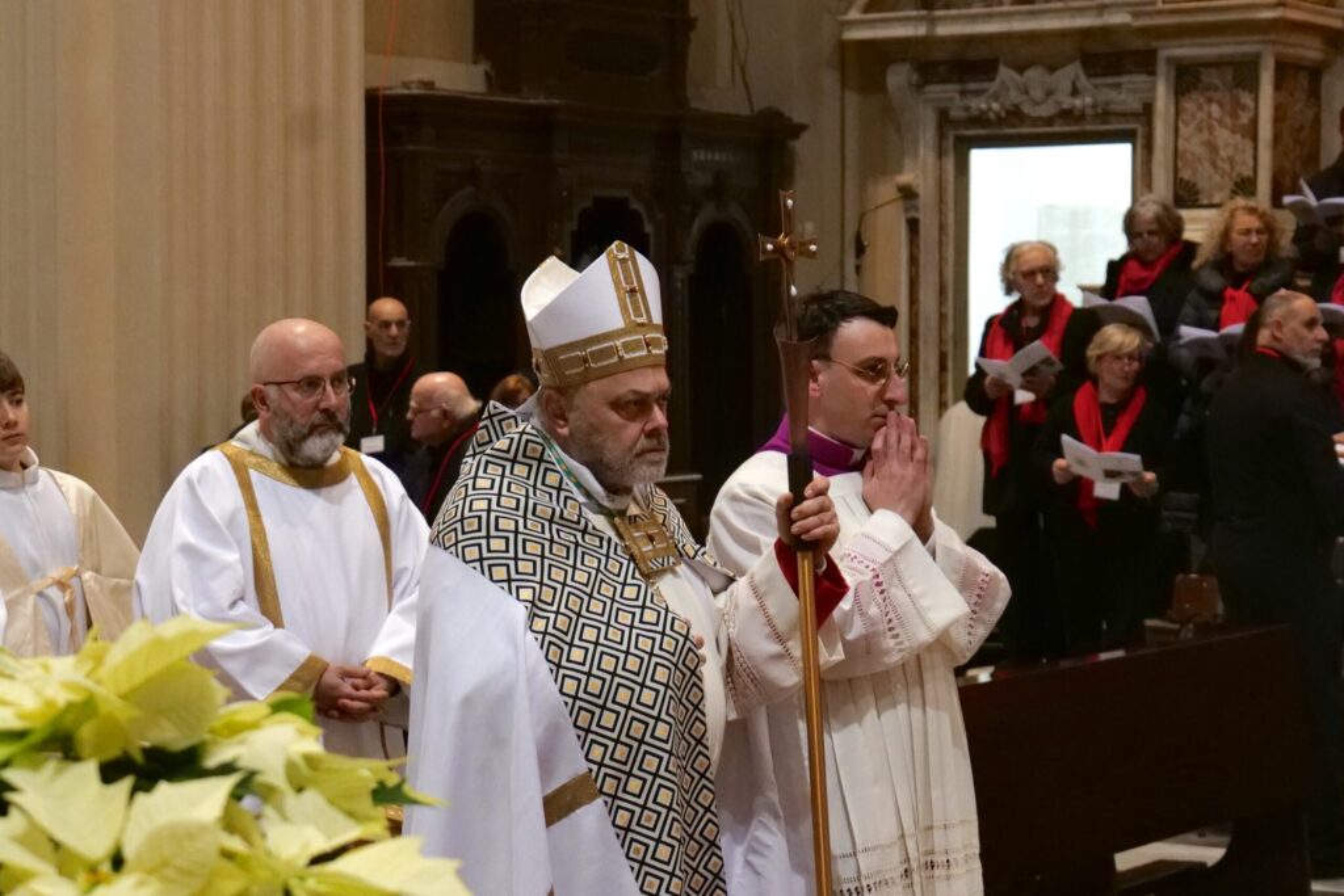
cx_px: 672
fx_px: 3136
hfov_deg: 24.2
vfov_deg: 16.3
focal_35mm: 84
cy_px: 448
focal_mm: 60
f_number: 5.6
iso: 10000
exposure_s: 1/100
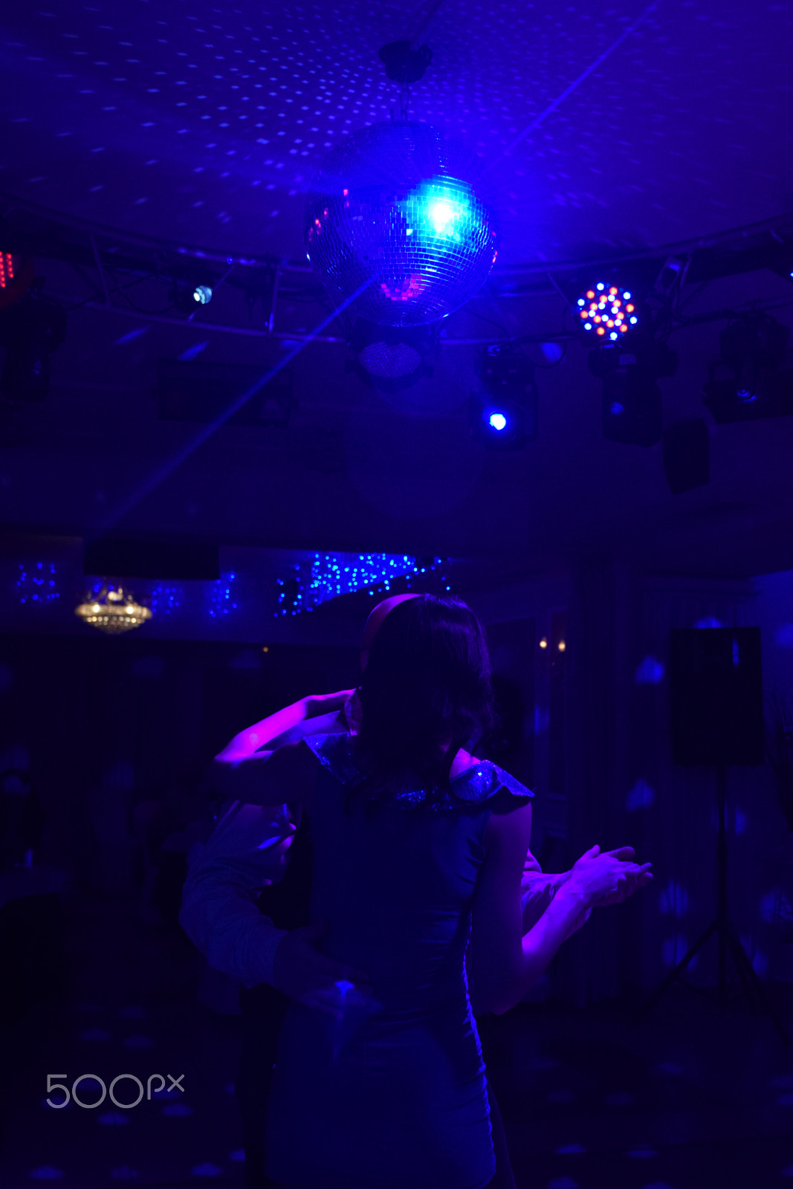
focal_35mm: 40
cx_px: 396
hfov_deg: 33.0
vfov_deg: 47.9
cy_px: 594
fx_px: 1338
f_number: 2.8
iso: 1600
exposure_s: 1/640
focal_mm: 27
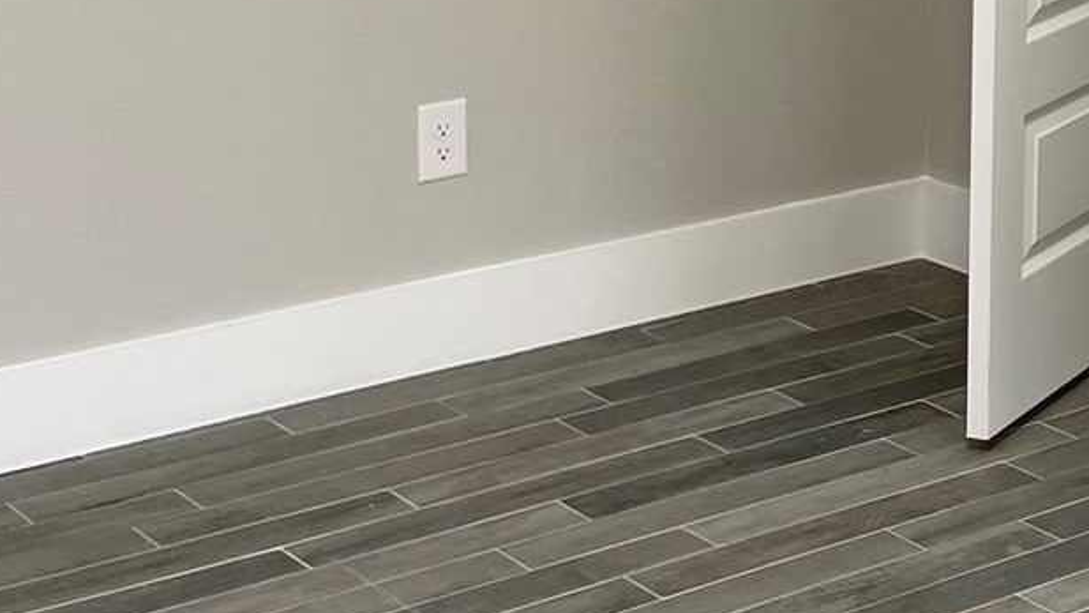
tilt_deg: -5.4
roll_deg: -2.0
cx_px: 1597
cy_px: -337
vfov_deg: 12.2
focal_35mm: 94
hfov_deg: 19.9
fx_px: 2714
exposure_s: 1/60
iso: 80
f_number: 1.6
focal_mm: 5.1
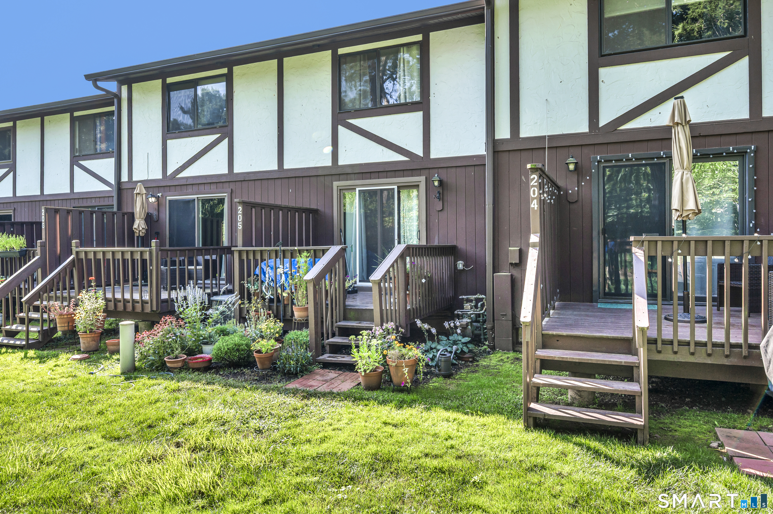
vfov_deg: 58.3
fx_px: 461
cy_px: 257
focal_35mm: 22
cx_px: 386
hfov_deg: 79.9
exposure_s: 1/200
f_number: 7.1
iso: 320
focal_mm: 21.5
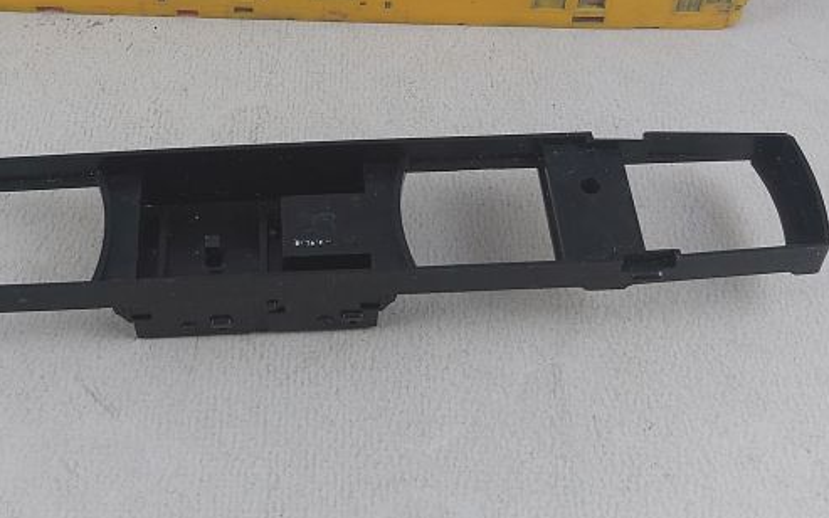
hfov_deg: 45.7
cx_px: 296
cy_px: 39
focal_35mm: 43
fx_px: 971
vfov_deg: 28.5
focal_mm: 5.23
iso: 125
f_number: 1.8
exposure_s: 1/50
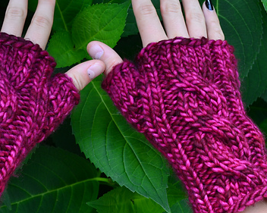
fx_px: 647
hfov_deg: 23.3
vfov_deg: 18.7
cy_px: 103
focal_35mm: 82
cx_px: 110
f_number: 8
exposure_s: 1/80
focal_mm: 32
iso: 400
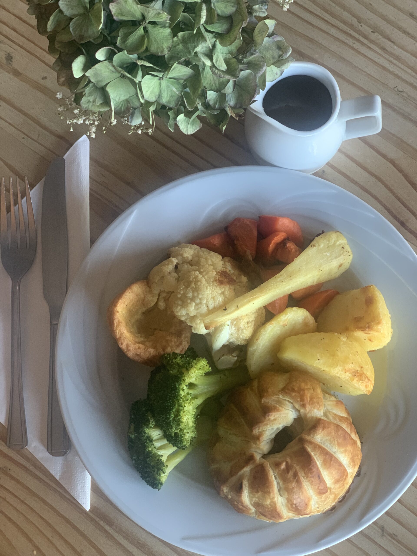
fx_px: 835
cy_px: 278
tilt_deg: -79.5
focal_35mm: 52
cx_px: 208
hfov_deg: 28.0
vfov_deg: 36.8
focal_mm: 6
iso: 125
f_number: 2.4
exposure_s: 1/60
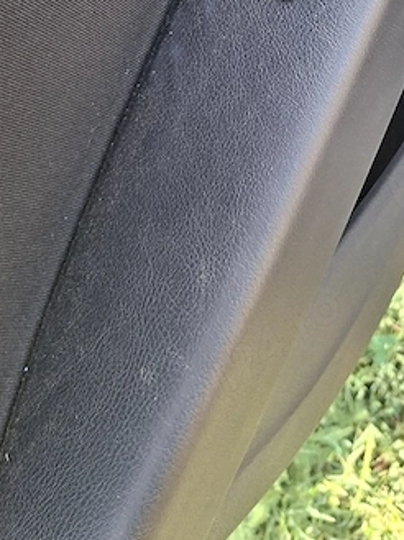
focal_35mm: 56
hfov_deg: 25.8
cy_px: -100
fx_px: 873
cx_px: 299
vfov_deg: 29.7
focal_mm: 5.54
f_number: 1.8
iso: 50
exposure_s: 1/100
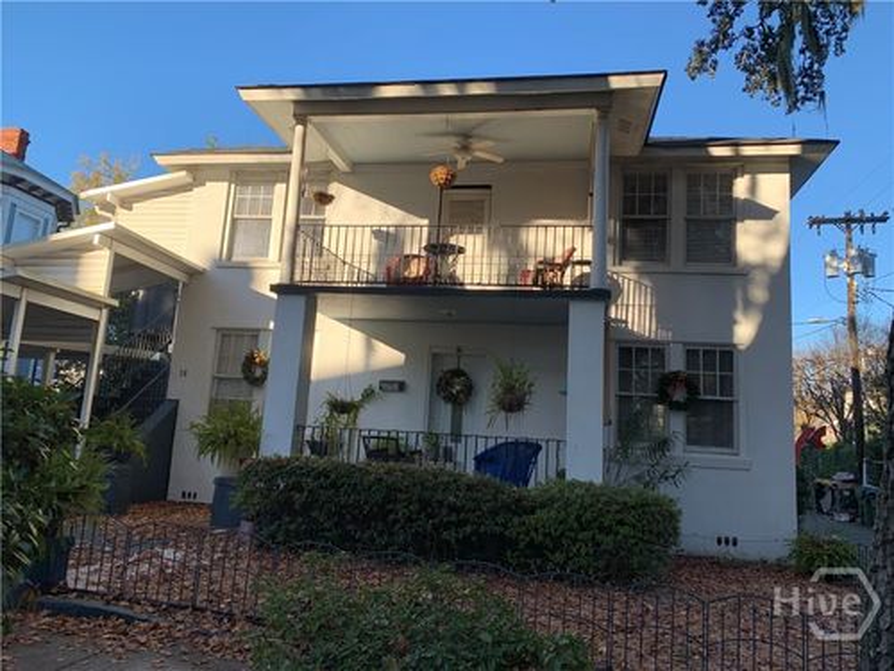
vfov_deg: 53.1
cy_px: 336
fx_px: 671
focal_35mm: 26
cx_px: 447
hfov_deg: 67.3
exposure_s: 1/651
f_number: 1.8
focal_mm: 4.25
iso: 25
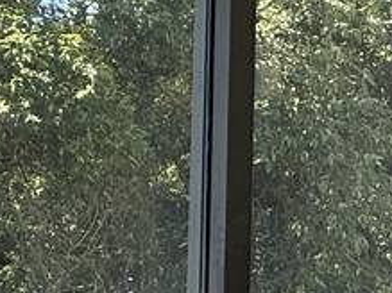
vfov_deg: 16.0
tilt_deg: +2.6
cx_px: 732
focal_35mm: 92
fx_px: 1041
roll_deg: -1.1
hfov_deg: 17.0
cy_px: 177
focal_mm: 2.22
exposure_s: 1/331
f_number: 2.2
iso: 64
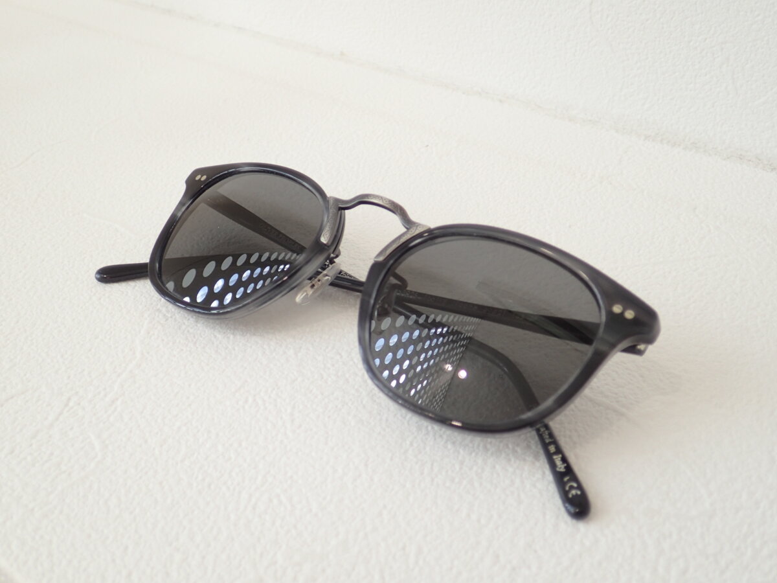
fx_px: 786
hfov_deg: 52.6
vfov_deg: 40.7
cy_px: 292
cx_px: 388
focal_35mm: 35
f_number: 2.6
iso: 100
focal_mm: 6.42
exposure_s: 1/60
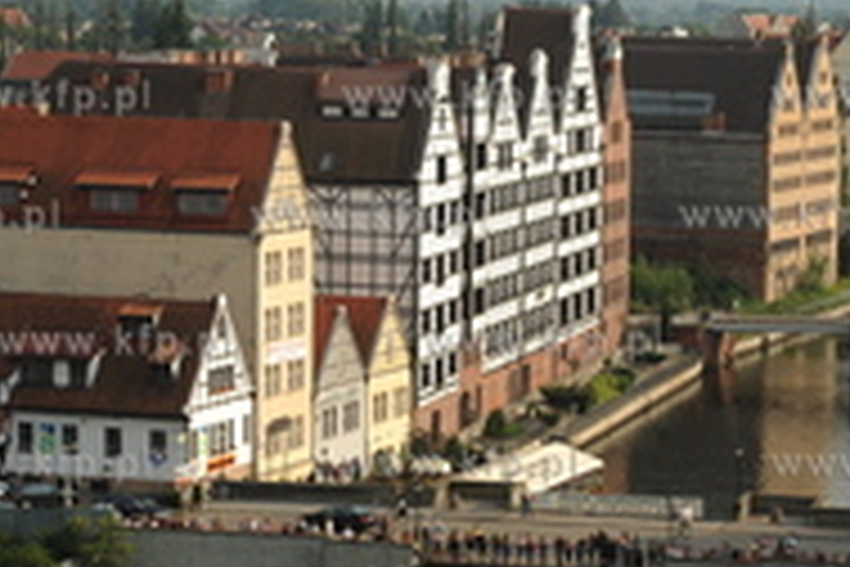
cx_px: 702
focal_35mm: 148
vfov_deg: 9.3
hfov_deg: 13.8
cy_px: 400
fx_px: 3494
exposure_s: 1/320
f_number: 8
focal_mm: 70
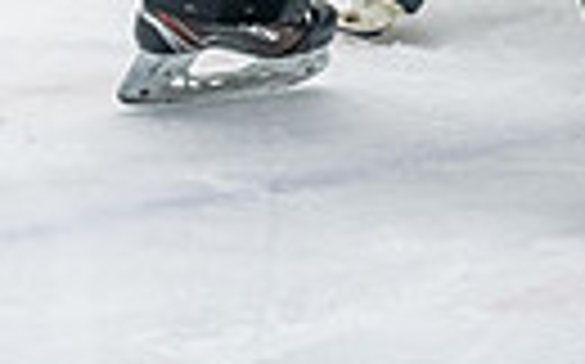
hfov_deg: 5.2
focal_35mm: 400
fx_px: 6372
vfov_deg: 3.2
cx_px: 953
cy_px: -490
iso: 4000
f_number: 2.8
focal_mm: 85
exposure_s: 1/800
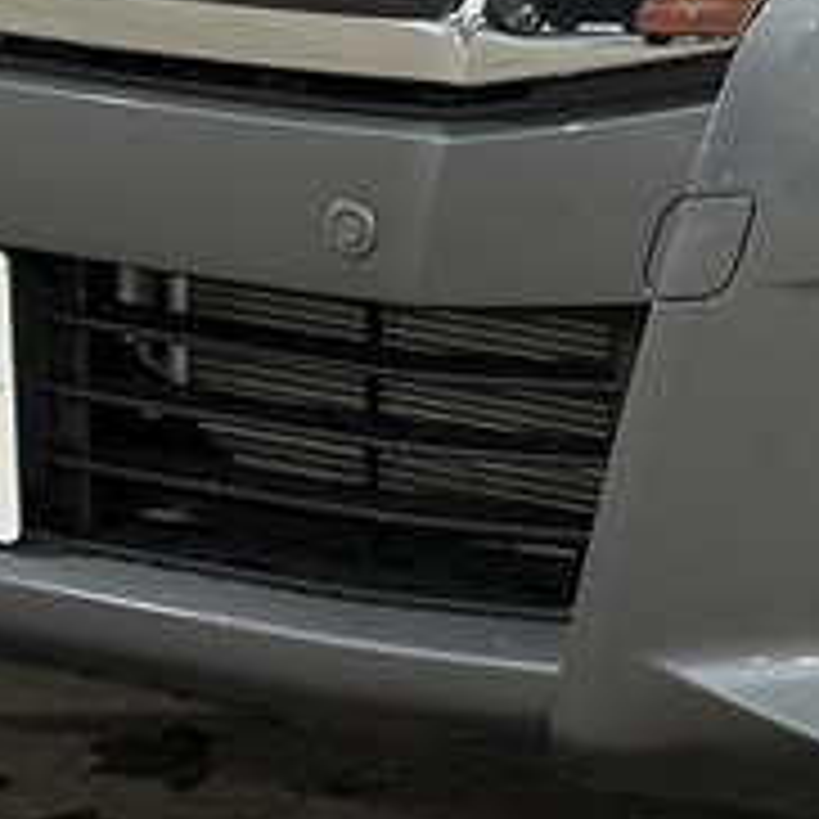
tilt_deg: -10.1
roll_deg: +0.1
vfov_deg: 7.6
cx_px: 999
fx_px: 6076
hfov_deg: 7.6
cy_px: -461
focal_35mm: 227
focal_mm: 5.96
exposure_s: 1/50
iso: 100
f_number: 1.6
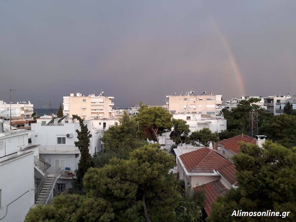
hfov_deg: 65.3
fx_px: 231
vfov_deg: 51.4
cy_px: 111
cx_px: 148
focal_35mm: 27
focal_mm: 3.6
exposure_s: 1/117
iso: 40
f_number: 1.9
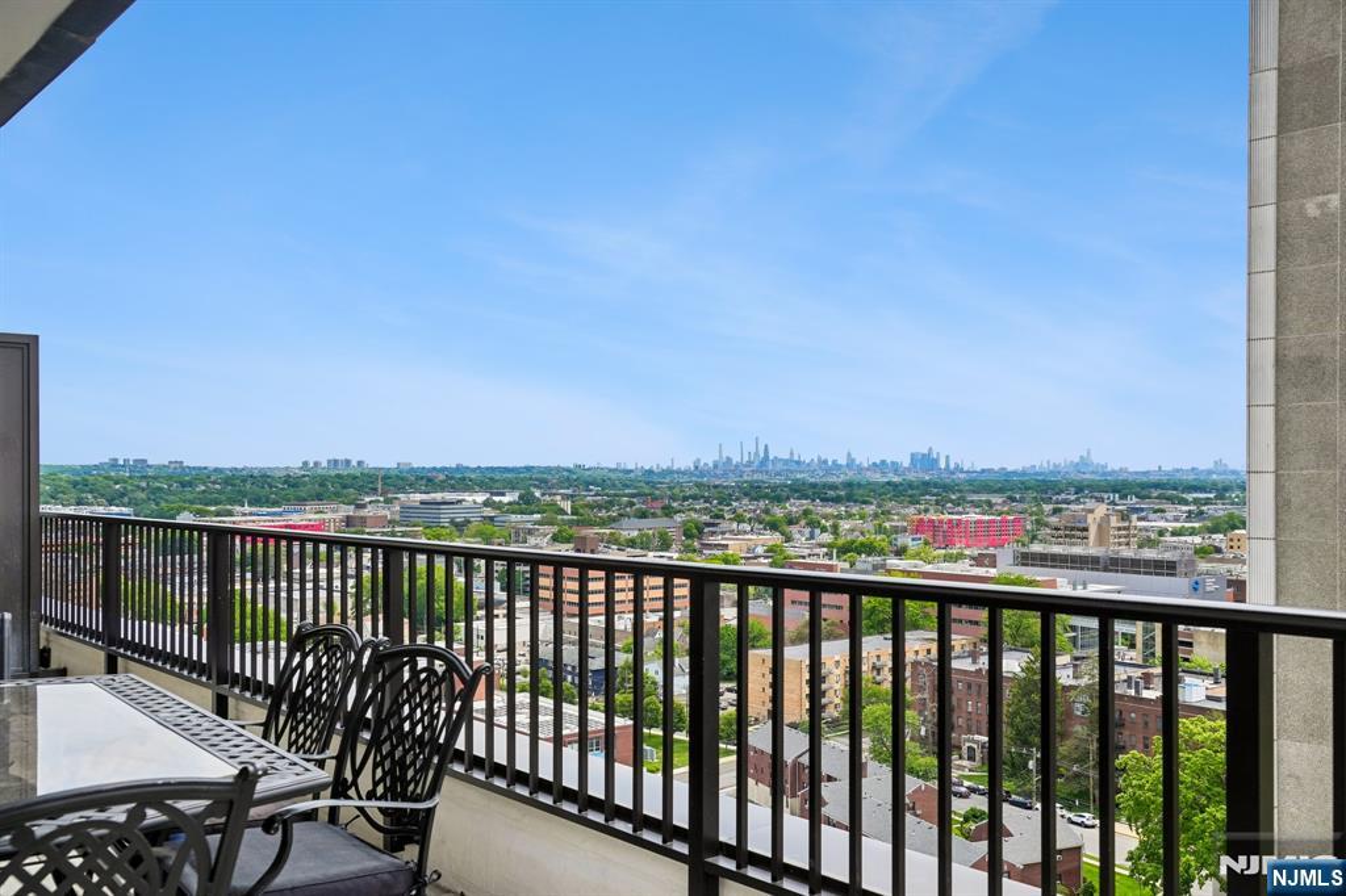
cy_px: 448
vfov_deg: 42.3
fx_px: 1159
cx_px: 673
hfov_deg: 60.3
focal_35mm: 31
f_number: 8
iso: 400
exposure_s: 1/1000
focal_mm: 31
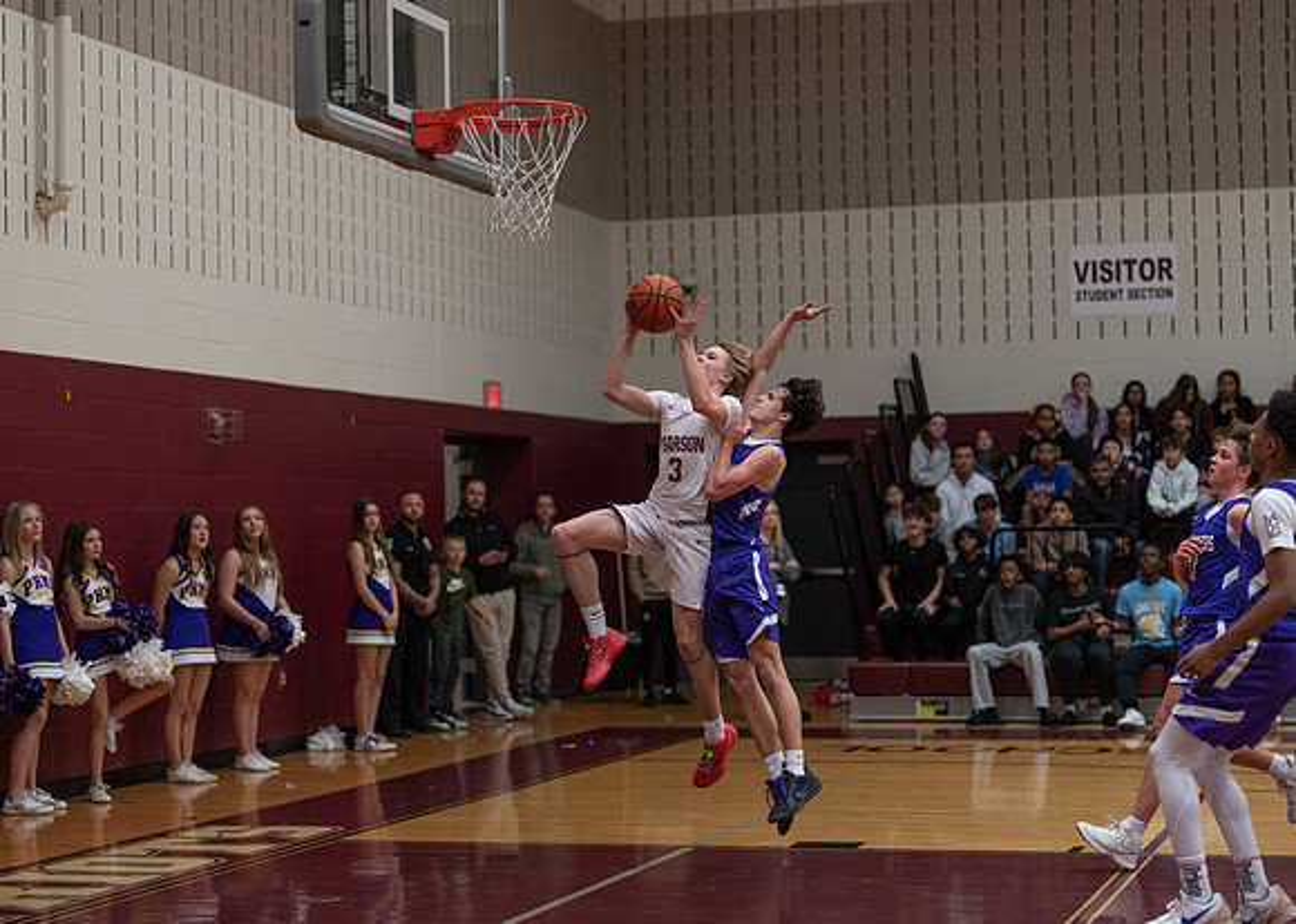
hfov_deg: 27.6
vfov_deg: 19.9
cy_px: 494
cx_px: 714
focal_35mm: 72
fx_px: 2635
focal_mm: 50
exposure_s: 1/1000
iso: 640
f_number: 1.2
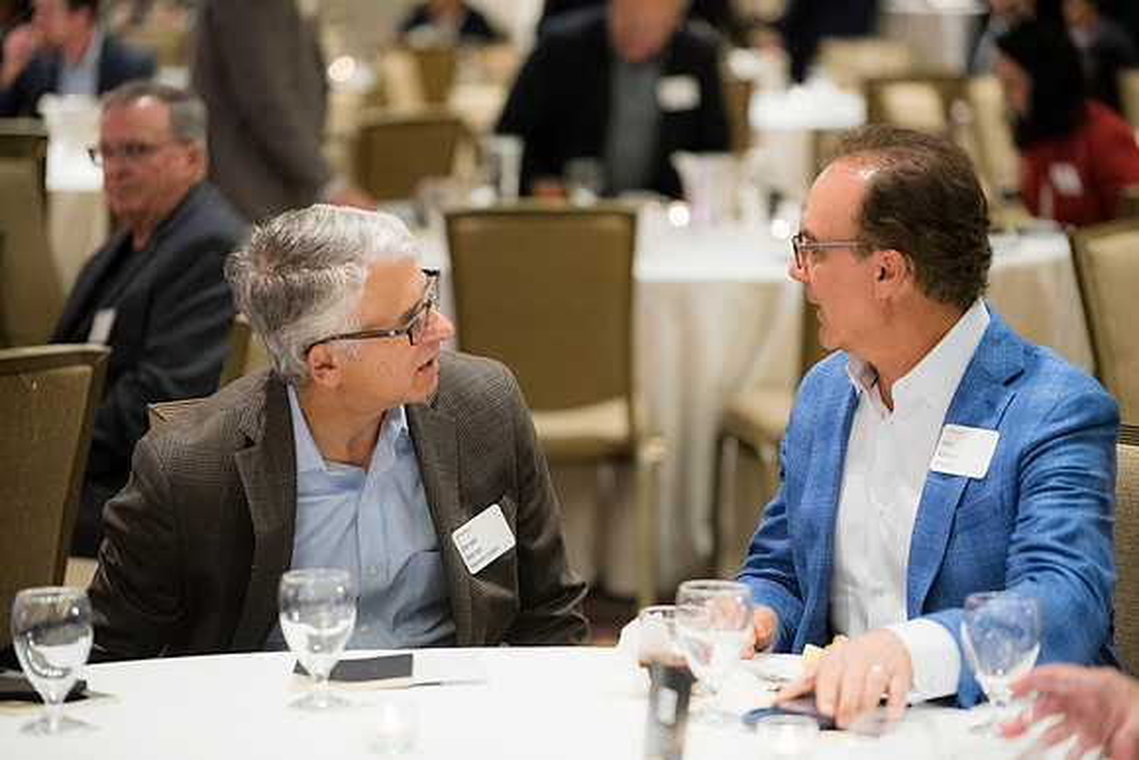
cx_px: 570
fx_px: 4272
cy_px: 380
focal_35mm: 135
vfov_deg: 10.2
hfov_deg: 15.2
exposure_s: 1/125
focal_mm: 135
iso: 3600
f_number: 2.8
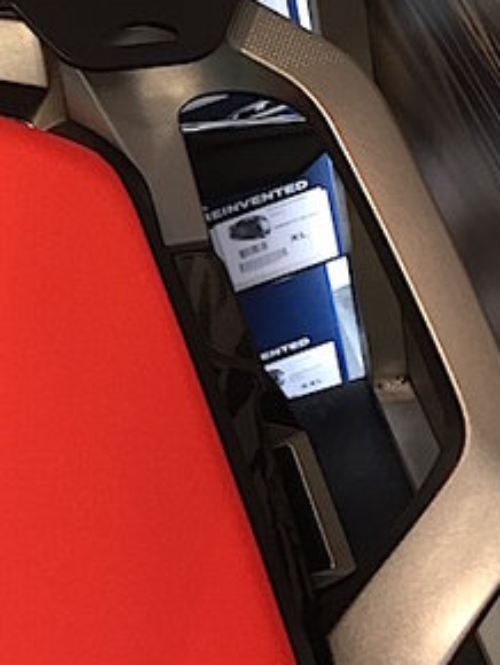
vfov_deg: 24.1
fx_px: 1538
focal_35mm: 80
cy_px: 156
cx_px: -83
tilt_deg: -48.7
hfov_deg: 17.7
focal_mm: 4.15
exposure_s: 1/30
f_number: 2.2
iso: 32
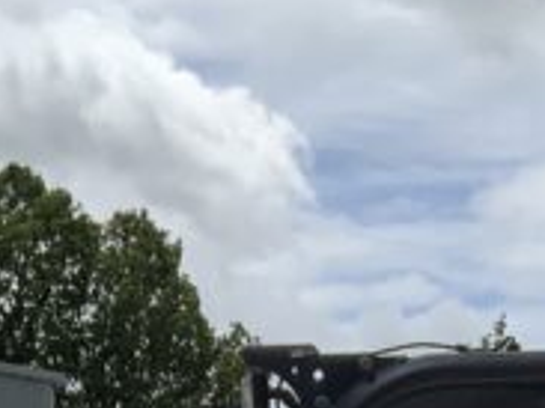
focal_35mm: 162
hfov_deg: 12.2
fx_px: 2549
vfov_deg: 8.2
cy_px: 1057
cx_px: 173
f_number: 1.8
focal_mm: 3
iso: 20
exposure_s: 1/2141
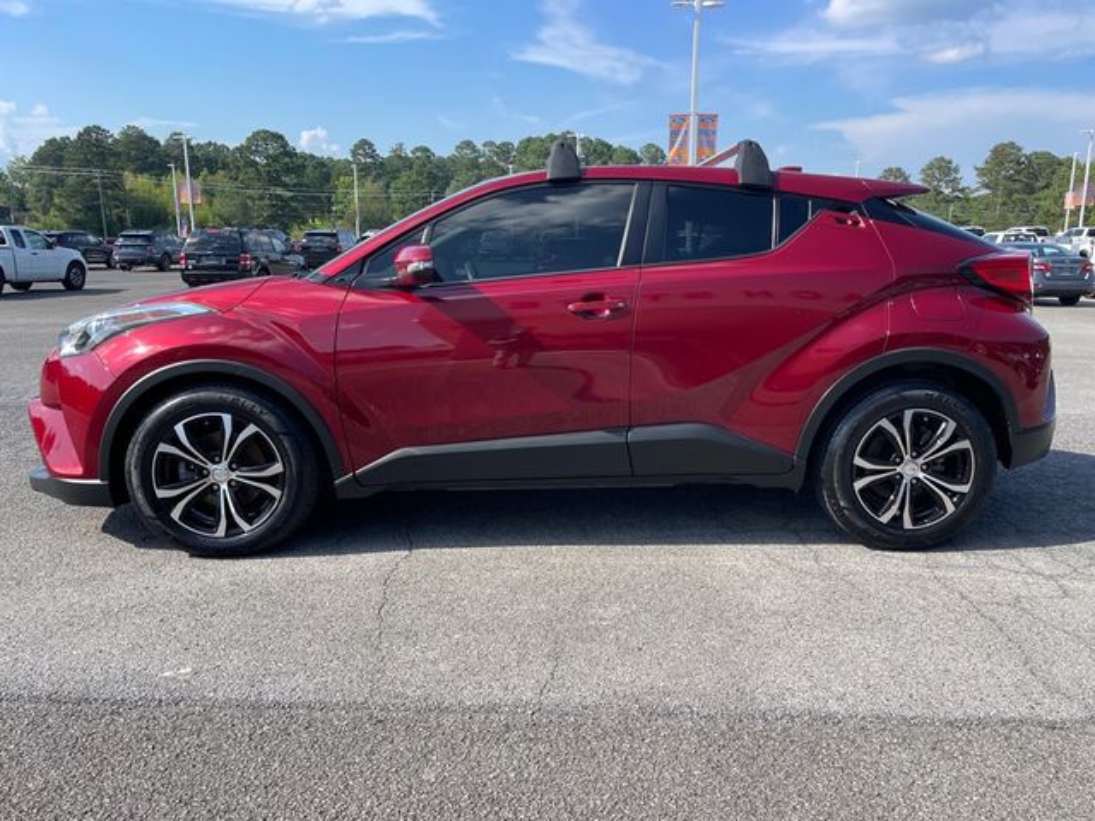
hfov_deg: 67.3
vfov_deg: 53.1
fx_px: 822
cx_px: 548
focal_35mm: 26
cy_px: 410
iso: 32
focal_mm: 4.2
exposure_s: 1/1233
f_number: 1.6
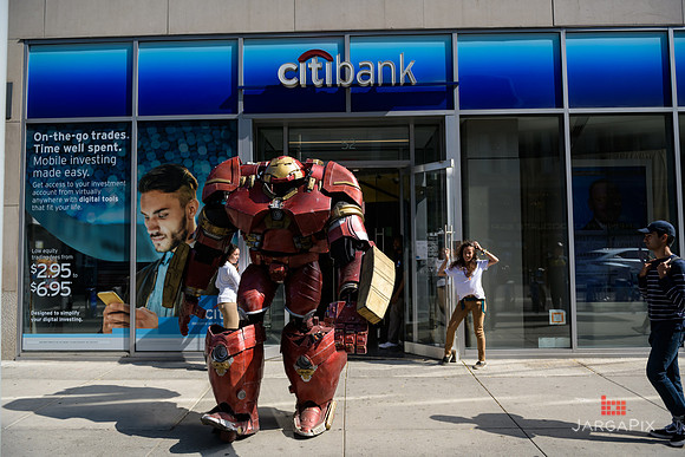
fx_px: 457
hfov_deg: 73.7
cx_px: 342
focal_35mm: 24
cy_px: 228
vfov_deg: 53.2
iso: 200
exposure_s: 1/2500
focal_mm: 24
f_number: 3.2
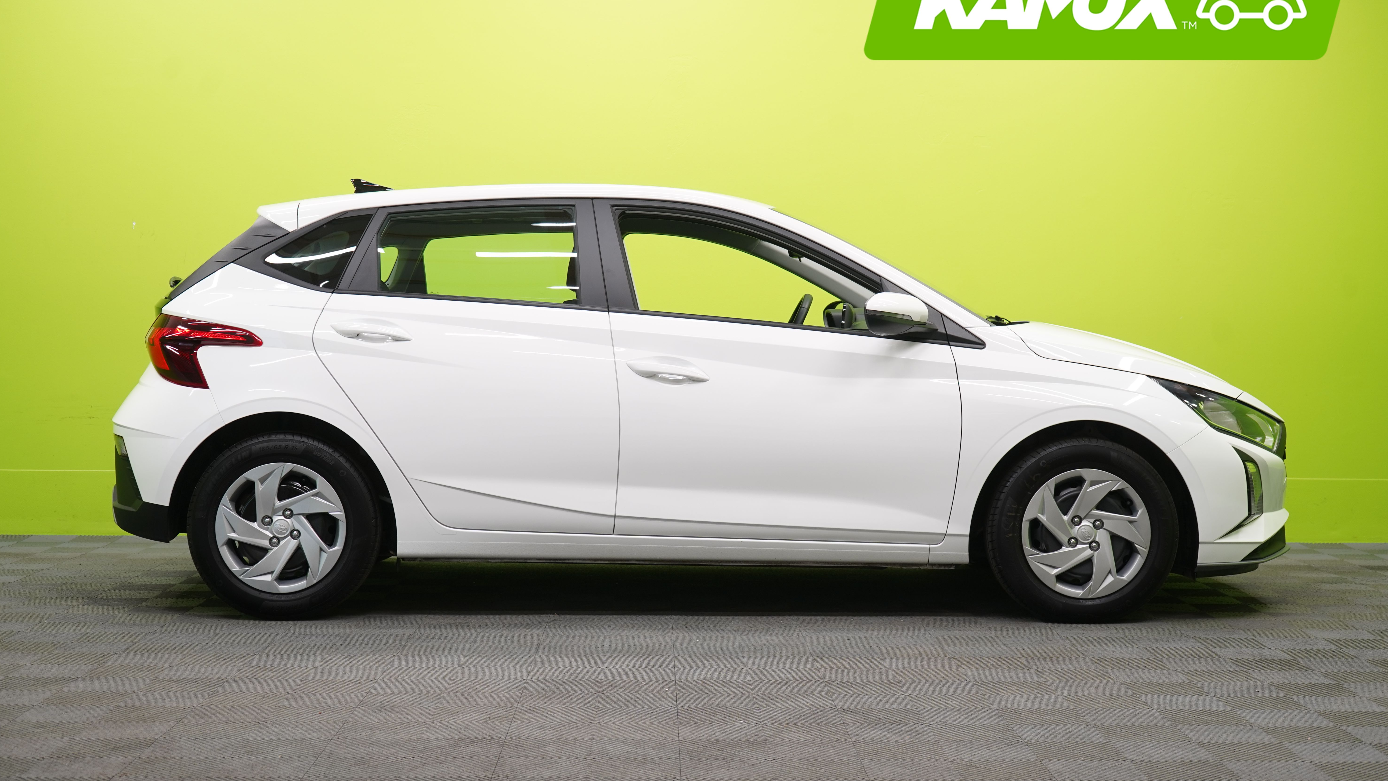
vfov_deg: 22.2
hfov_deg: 38.5
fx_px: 1987
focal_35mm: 54
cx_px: 688
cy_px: 362
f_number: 5
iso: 400
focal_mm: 51
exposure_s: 1/30
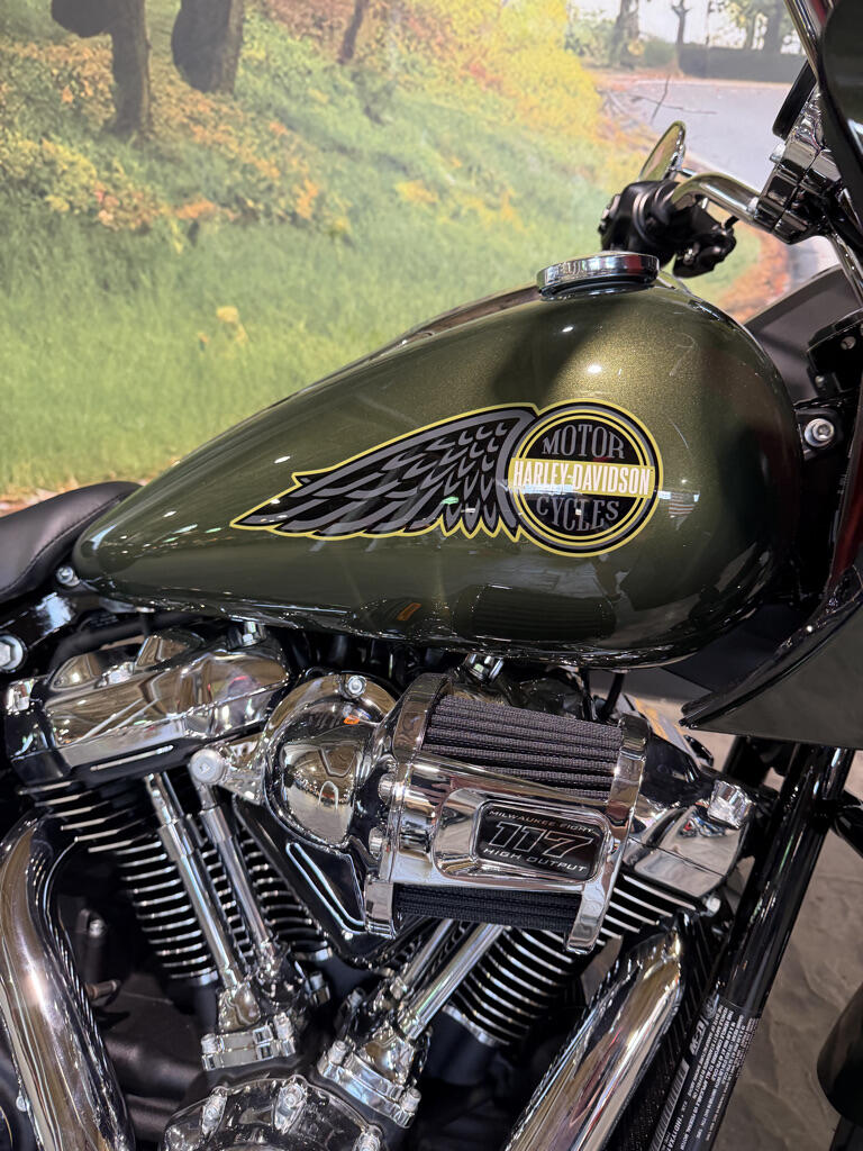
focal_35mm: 24
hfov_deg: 56.8
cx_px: 432
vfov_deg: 71.6
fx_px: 798
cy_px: 576
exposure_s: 1/60
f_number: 1.78
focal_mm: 6.76
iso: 250
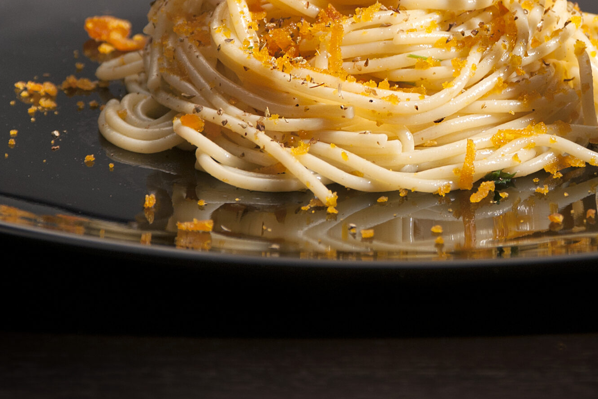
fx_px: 4303
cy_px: 48
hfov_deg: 7.9
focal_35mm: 259
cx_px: 402
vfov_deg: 5.3
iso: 200
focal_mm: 90
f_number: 6.3
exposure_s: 1/160
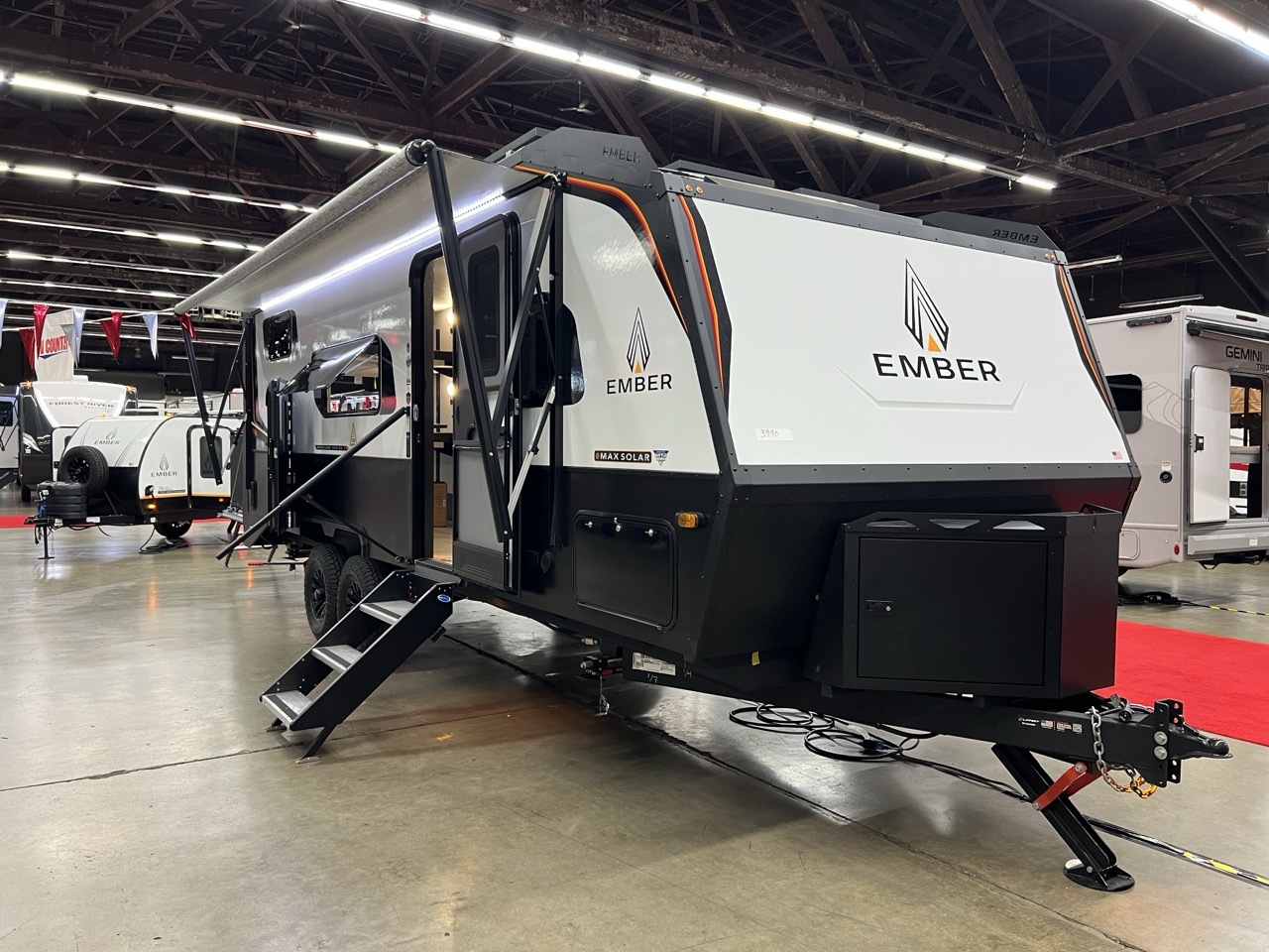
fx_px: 953
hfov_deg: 67.3
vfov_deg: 53.1
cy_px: 476
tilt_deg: -2.5
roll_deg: +0.3
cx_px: 634
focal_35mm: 26
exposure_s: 1/60
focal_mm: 5.7
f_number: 1.5
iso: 125
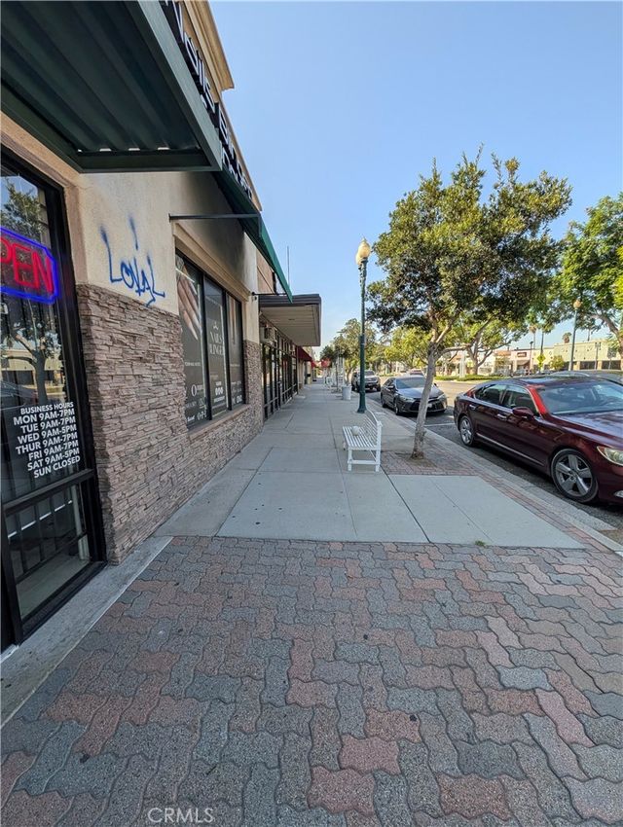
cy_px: 414
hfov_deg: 94.6
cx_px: 312
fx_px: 287
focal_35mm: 12
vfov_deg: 110.5
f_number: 1.7
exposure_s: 1/2088
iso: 51
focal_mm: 2.02
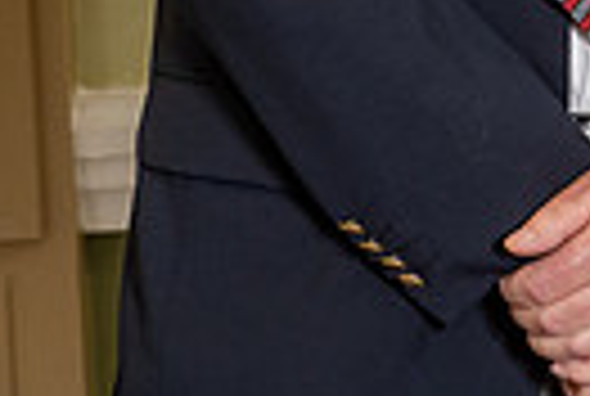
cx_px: 923
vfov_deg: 4.9
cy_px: -439
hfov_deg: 7.4
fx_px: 4501
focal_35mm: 274
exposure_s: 1/60
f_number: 5.6
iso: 320
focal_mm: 62
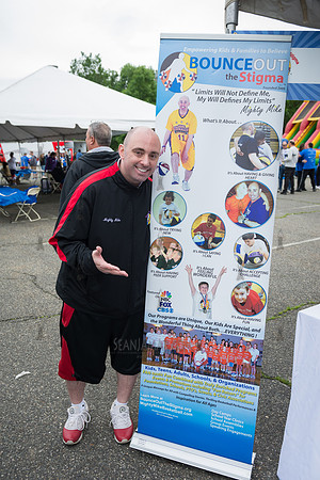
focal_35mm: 32
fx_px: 427
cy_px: 240
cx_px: 160
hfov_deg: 41.1
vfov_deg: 58.7
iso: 200
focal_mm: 32
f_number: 5
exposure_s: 1/400
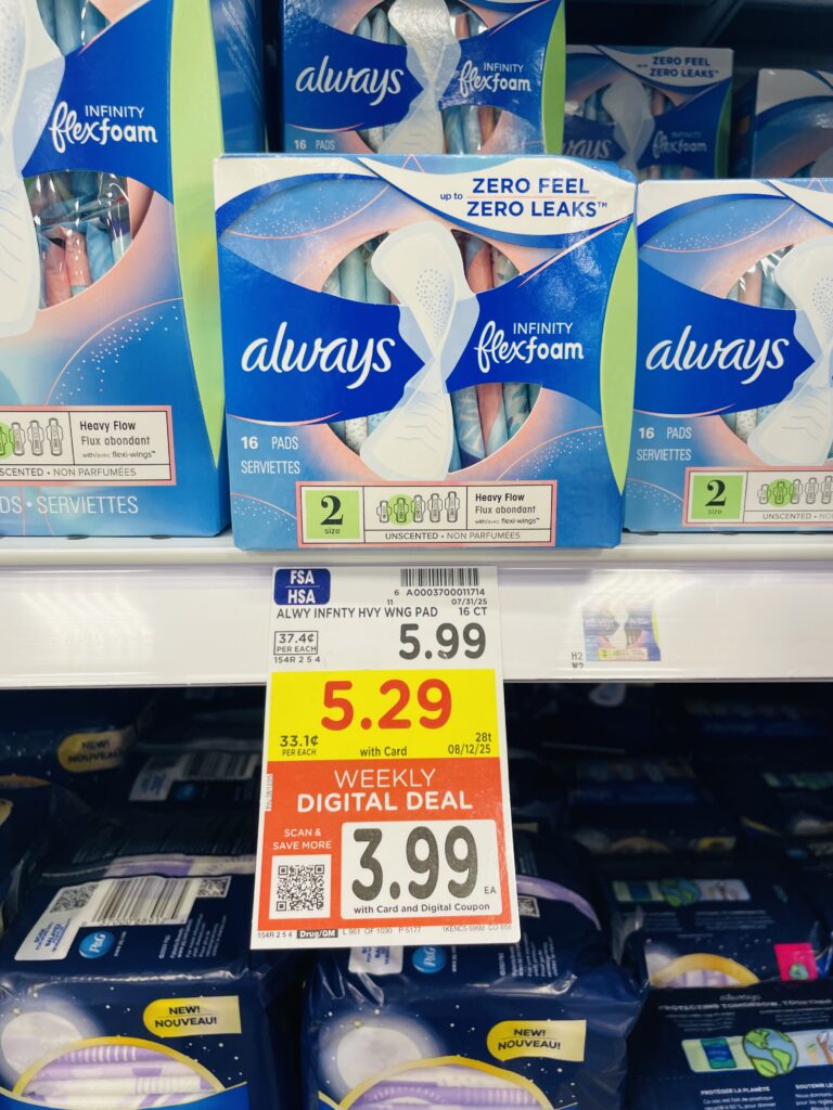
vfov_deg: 67.3
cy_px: 555
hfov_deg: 53.1
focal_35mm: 26
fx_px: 834
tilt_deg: -12.5
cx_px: 416
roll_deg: -0.1
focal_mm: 4.2
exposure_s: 1/64
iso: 50
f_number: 1.6
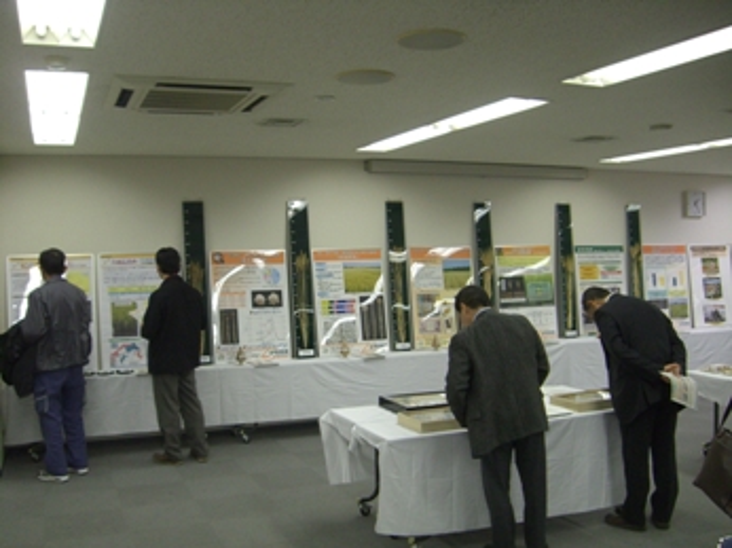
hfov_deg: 49.0
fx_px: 803
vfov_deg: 37.7
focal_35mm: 38
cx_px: 366
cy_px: 274
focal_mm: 6.2
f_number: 2.7
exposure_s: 1/80
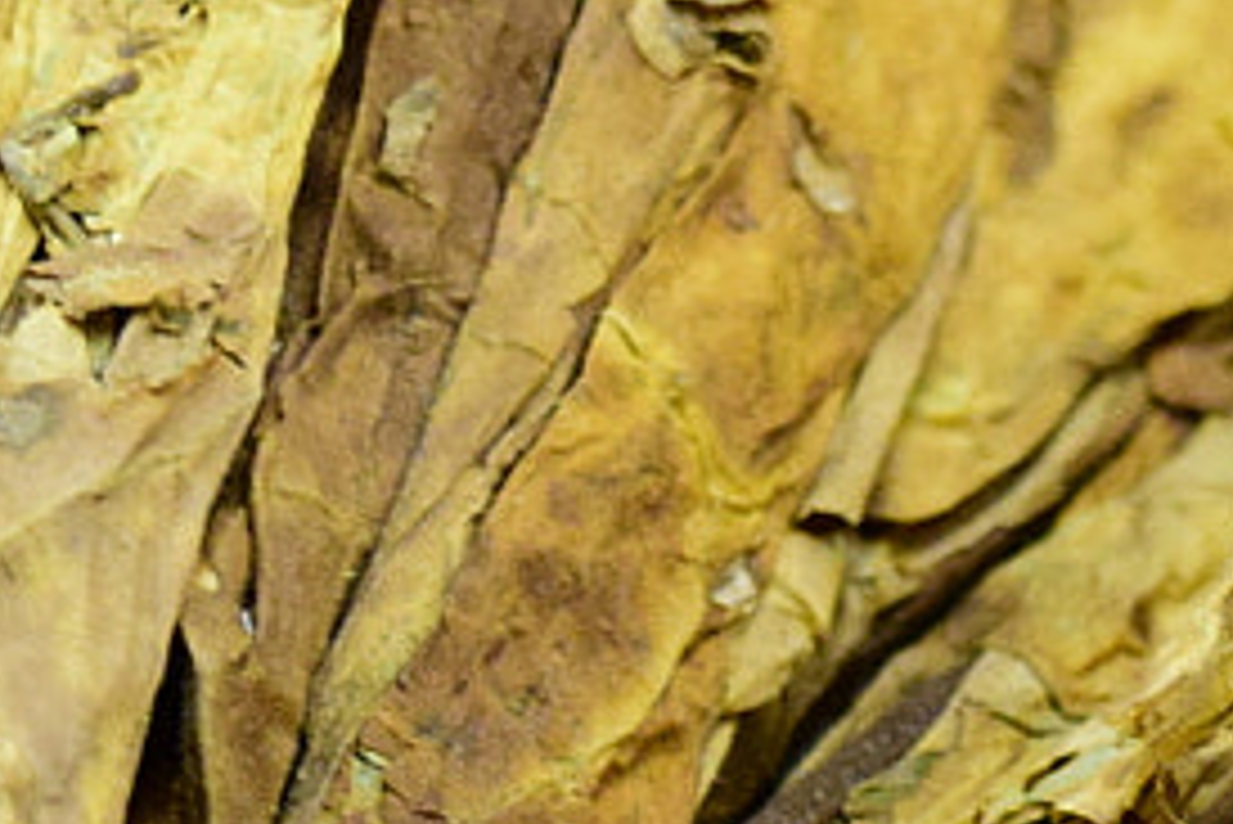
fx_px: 10211
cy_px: 1382
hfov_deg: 6.8
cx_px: 1584
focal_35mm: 298
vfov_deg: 4.6
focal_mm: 34
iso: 1600
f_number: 5
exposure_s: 1/125
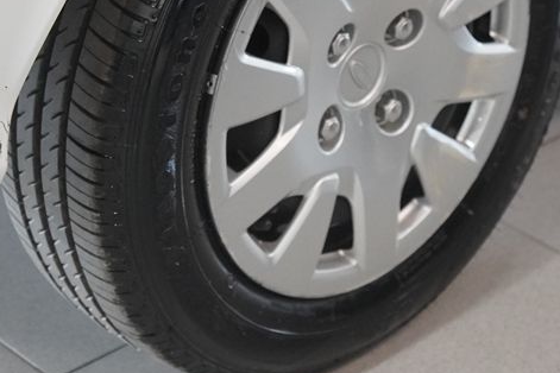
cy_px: 33
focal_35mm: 140
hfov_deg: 14.6
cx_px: 295
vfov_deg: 9.7
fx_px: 2179
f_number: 2.8
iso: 2500
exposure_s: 1/160
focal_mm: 43
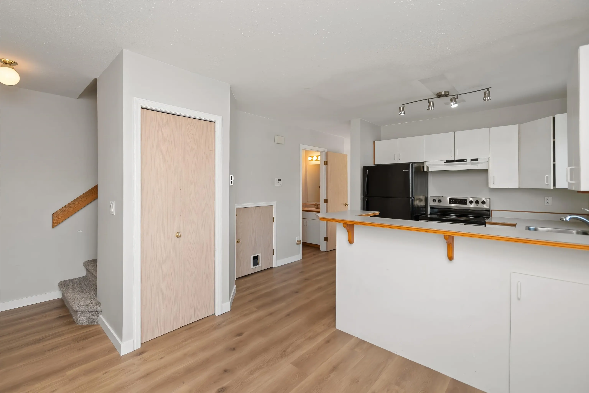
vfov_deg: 77.3
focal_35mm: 15
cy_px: 196
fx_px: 245
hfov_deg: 100.4
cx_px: 294
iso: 320
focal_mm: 10
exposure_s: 1/80
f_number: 5.6
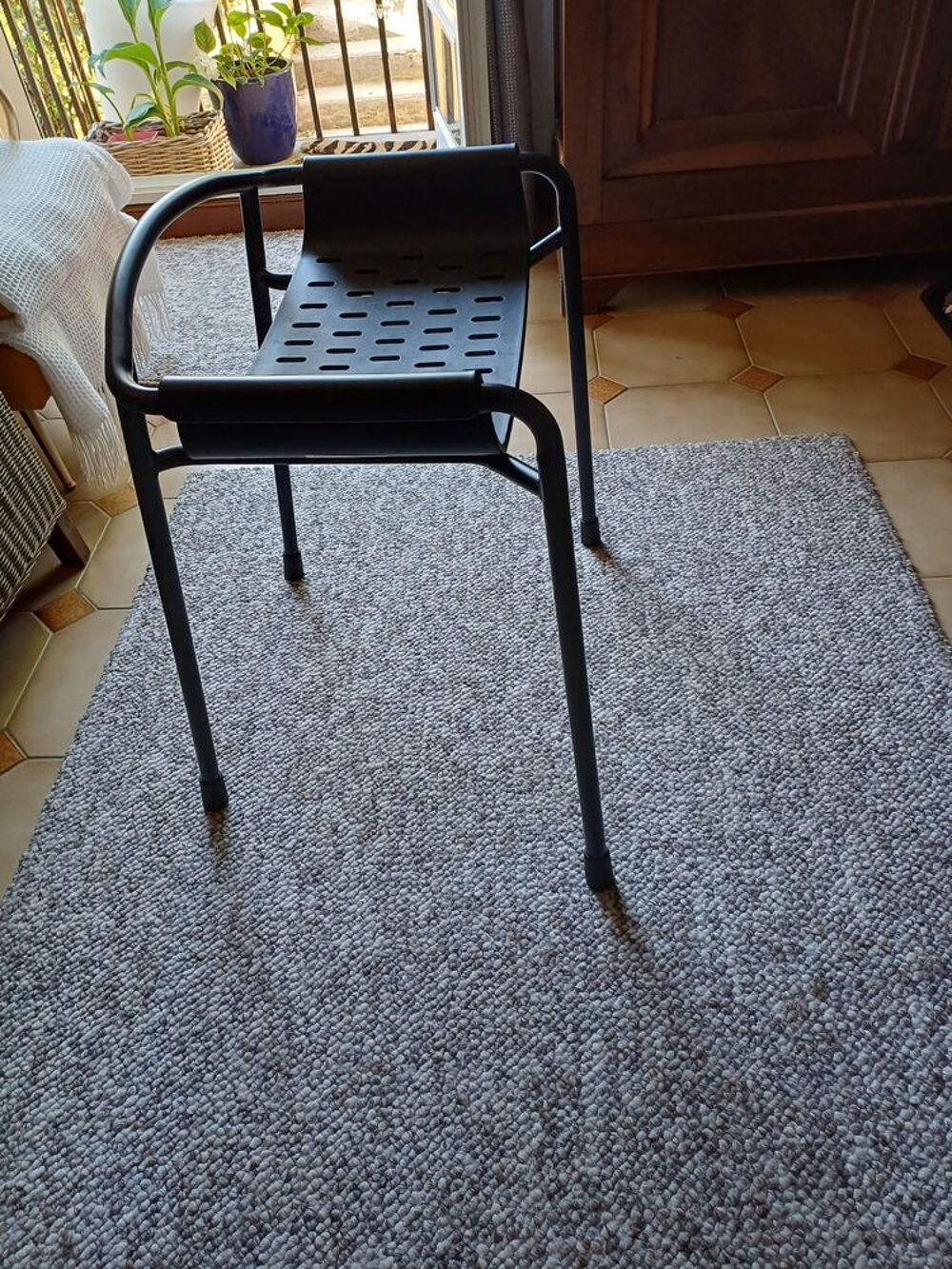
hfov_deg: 54.9
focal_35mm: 25
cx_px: 476
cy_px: 634
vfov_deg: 69.4
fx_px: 917
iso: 250
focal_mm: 4.65
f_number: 1.8
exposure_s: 1/50
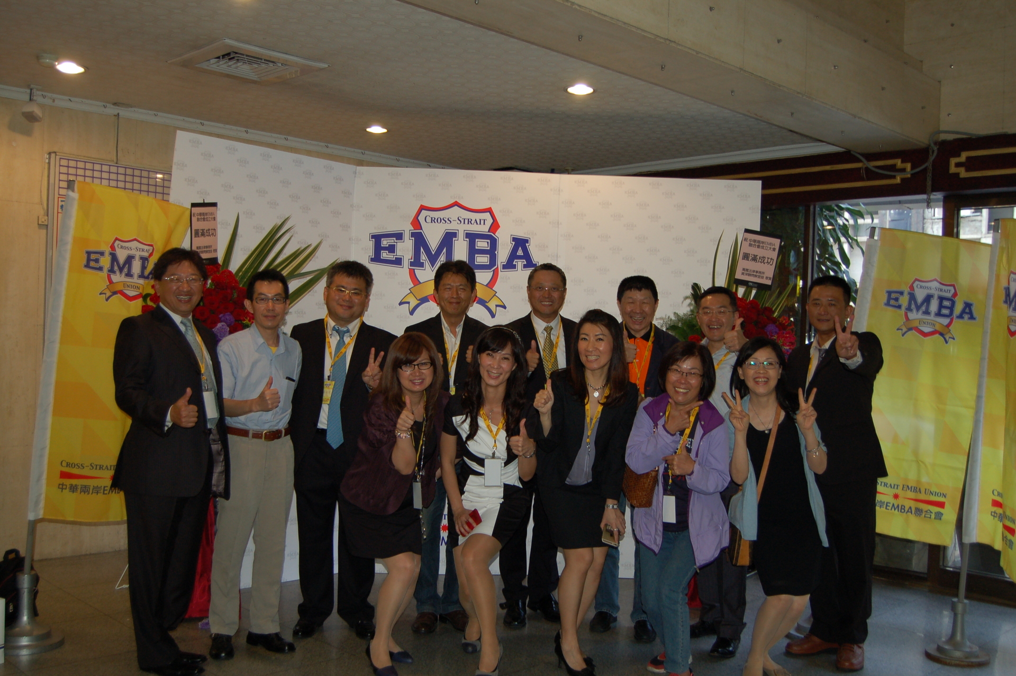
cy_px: 338
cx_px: 508
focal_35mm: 34
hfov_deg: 55.1
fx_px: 973
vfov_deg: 38.3
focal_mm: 23
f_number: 3.8
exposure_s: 1/60
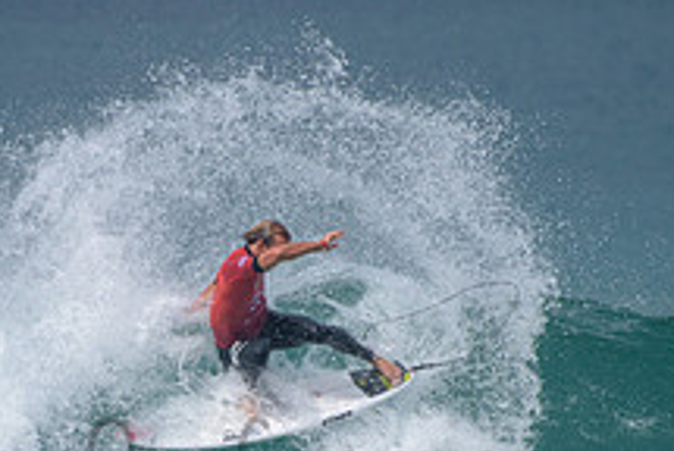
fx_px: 25272
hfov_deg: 1.5
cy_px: 440
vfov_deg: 1.0
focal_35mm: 1348
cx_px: 223
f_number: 5.6
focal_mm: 500
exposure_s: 1/2000
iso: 200
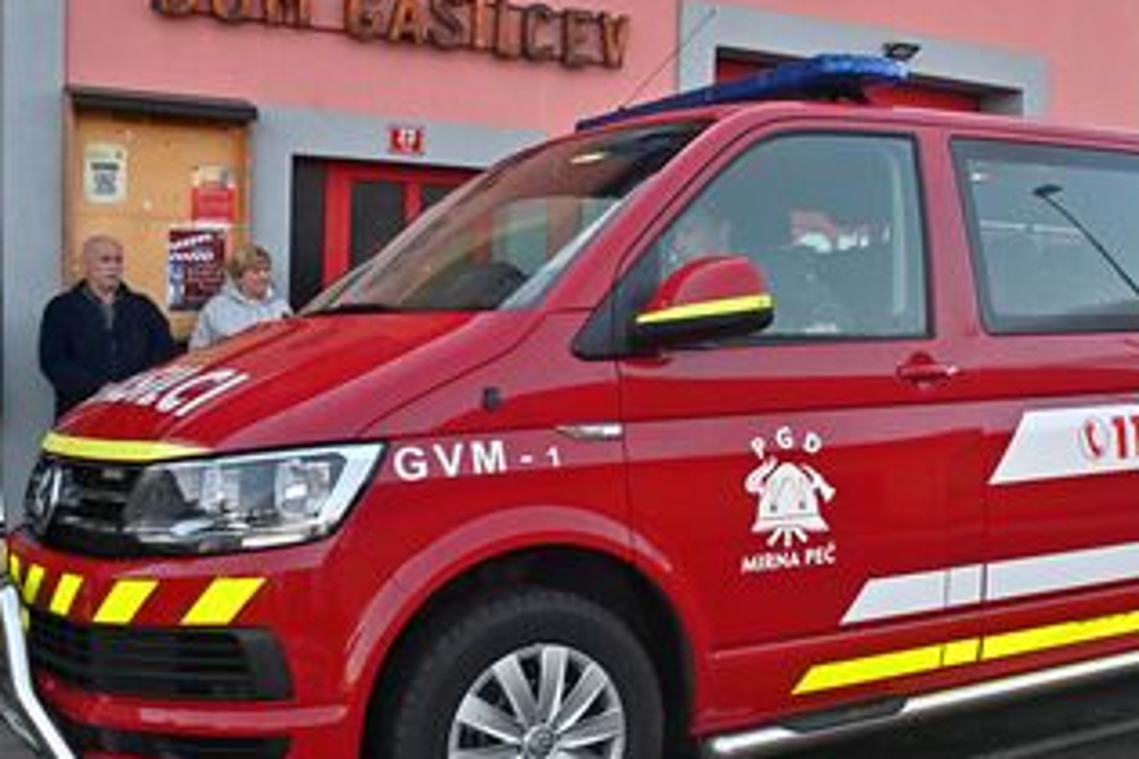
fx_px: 1582
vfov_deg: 27.0
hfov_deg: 39.0
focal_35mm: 50
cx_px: 781
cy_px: 383
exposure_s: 1/250
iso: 1600
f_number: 10
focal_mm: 35
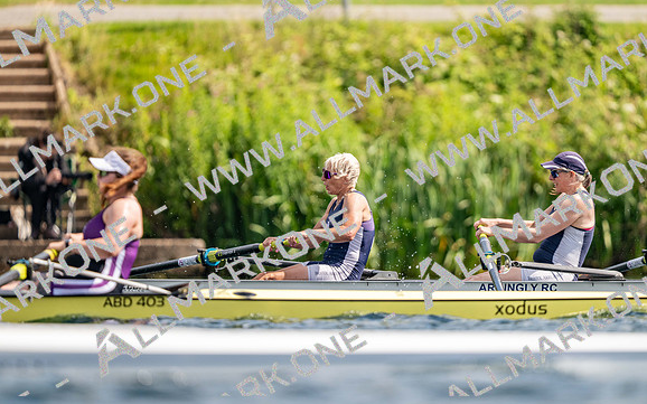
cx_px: 324
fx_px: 15161
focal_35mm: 860
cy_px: 204
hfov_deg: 2.4
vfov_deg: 1.5
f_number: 5.6
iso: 640
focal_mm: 840
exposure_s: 1/2500
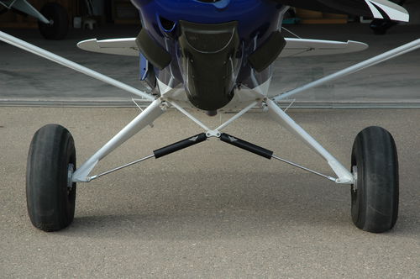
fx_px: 1136
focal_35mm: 98
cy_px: 140
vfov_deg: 14.0
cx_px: 210
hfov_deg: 20.9
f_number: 7.1
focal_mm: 65
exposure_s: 1/200
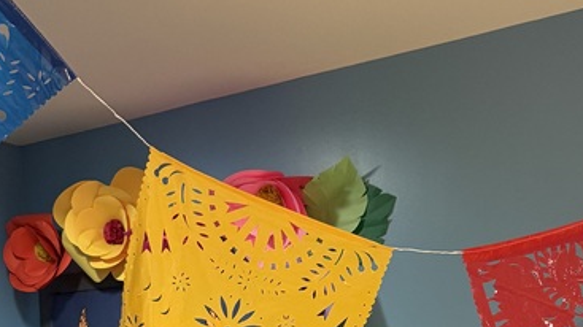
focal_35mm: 73
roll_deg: -0.4
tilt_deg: -5.9
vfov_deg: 14.6
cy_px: 581
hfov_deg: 28.8
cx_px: 397
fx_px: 1128
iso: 200
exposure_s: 1/44
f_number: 1.78
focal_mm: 6.76
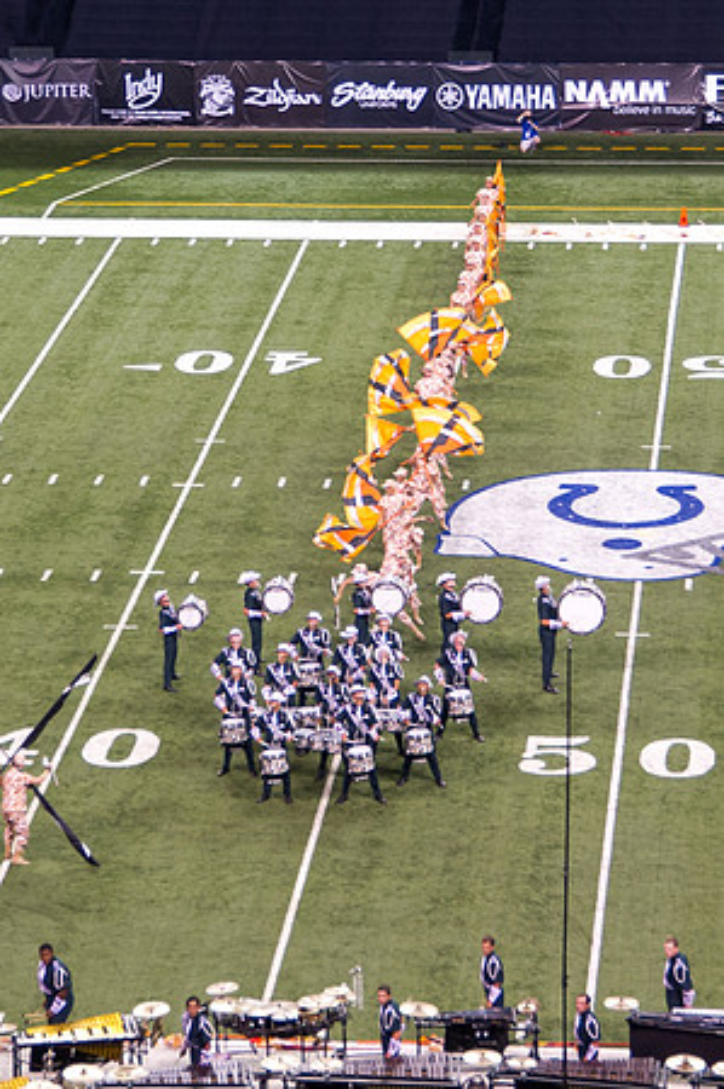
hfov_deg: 9.2
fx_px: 4513
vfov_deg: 13.7
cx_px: 443
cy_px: 365
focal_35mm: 149
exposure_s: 1/200
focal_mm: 62
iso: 900
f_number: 5
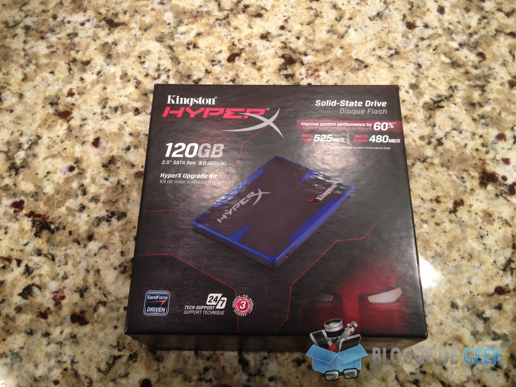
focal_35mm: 35
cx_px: 258
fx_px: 522
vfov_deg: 40.7
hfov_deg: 52.6
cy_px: 194
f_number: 2.4
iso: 64
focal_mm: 4.28
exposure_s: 1/24
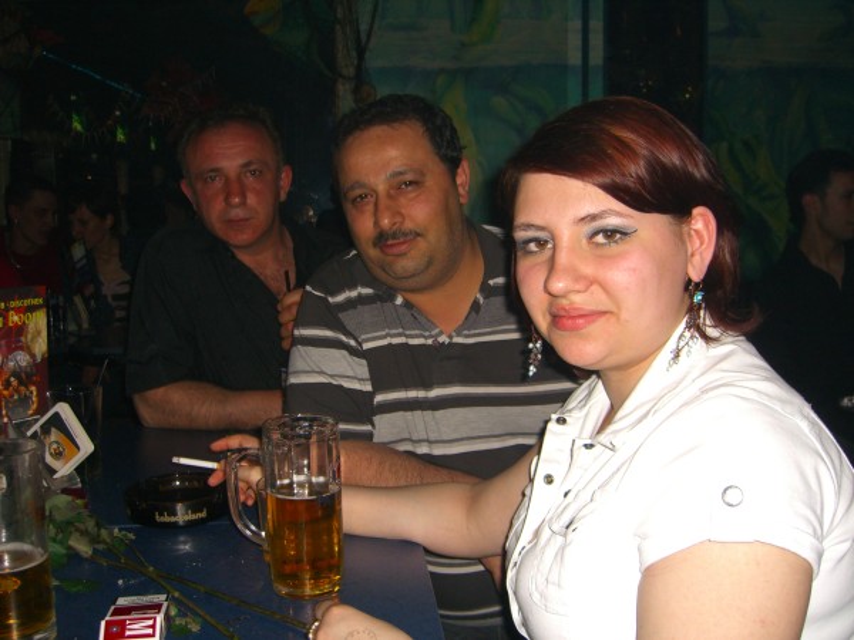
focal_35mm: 38
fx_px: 937
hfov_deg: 49.0
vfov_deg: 37.7
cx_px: 427
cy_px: 320
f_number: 2.8
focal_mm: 7.9
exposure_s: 1/60
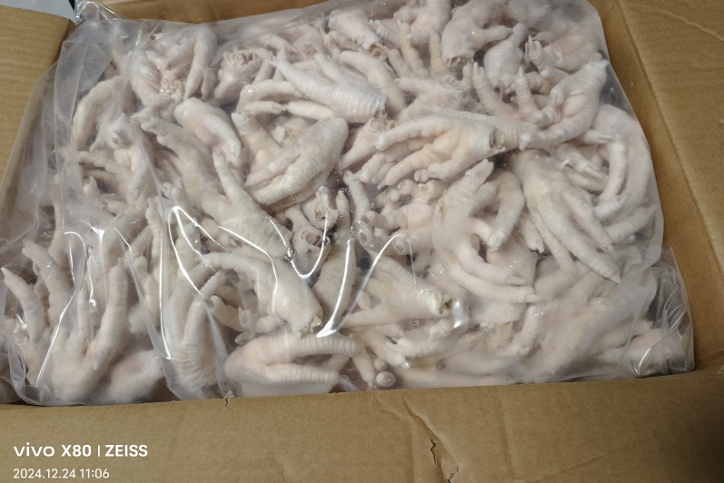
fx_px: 483
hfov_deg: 73.7
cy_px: 225
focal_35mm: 24
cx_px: 362
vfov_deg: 53.1
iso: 2898
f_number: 1.75
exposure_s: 1/206
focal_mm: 5.5
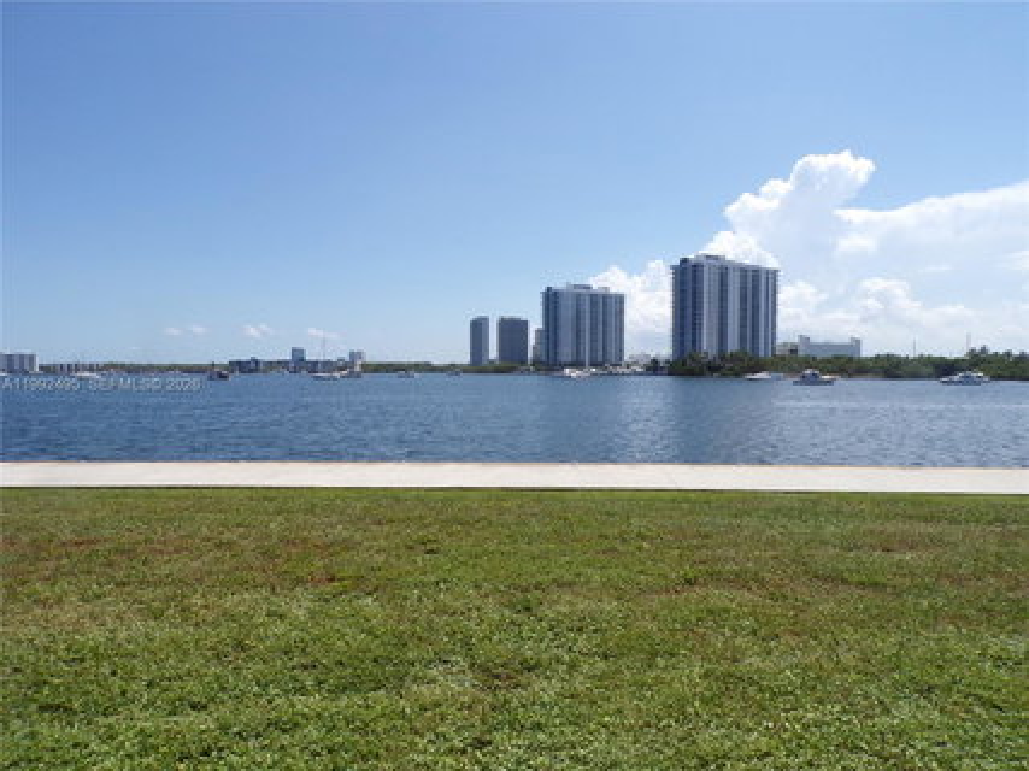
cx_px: 514
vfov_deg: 56.8
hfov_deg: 71.6
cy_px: 386
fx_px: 713
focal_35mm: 24
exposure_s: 1/500
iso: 80
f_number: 5.8
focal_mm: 4.3
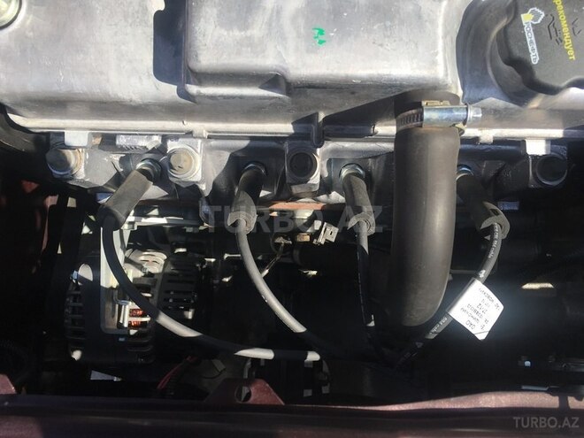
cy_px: 219
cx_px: 292
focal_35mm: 29
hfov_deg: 61.7
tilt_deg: -74.1
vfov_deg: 48.2
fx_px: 489
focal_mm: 4.15
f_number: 2.2
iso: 25
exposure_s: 1/732
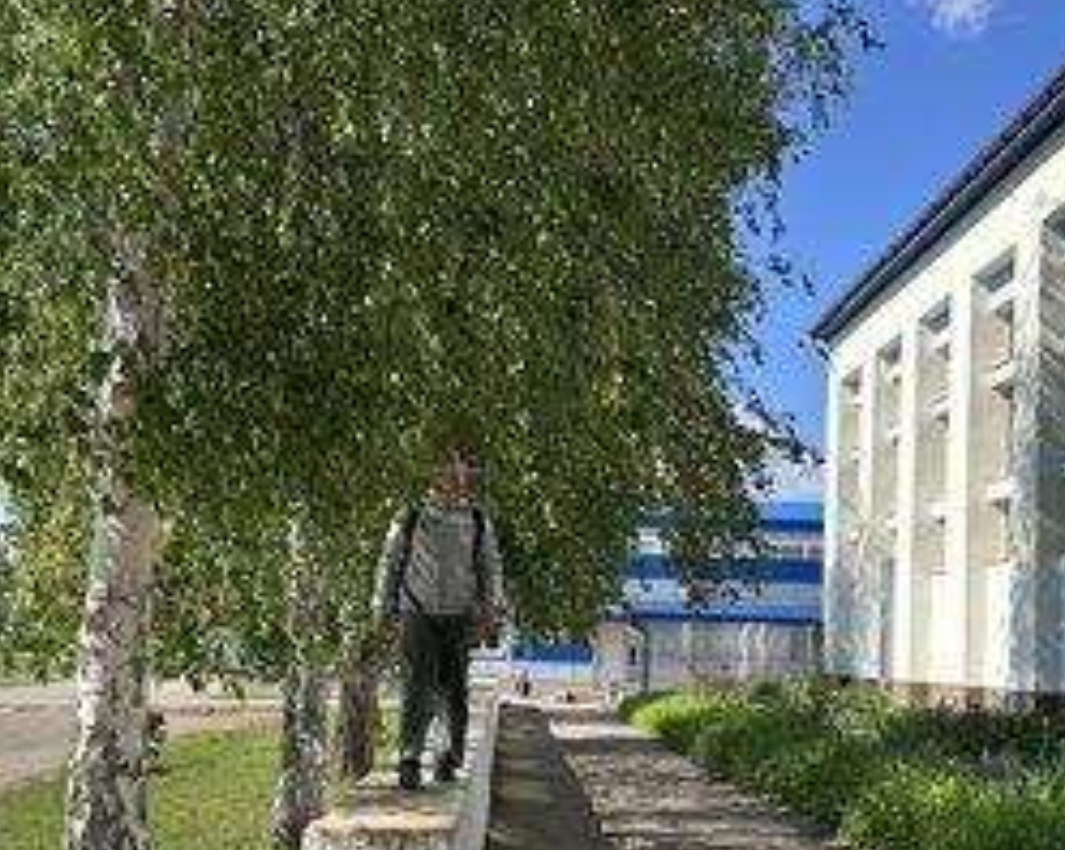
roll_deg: -2.1
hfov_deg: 44.8
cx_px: 580
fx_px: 1291
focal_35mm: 41
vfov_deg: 36.0
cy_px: 575
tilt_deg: +2.6
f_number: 1.5
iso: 50
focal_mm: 5.7
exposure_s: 1/2571
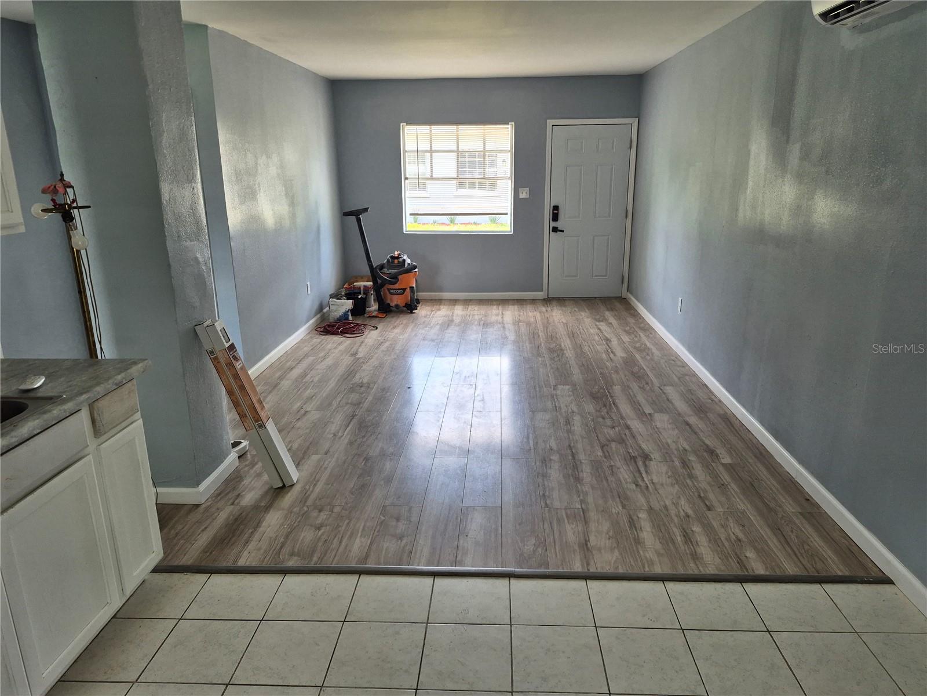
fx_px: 616
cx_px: 464
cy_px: 348
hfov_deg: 73.9
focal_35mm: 23
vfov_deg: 58.9
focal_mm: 5.4
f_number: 1.8
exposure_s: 1/180
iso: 100
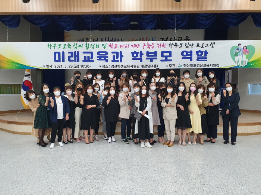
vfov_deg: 53.1
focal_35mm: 26
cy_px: 98
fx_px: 196
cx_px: 130
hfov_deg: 67.3
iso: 200
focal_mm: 4.32
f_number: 2.4
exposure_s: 1/60
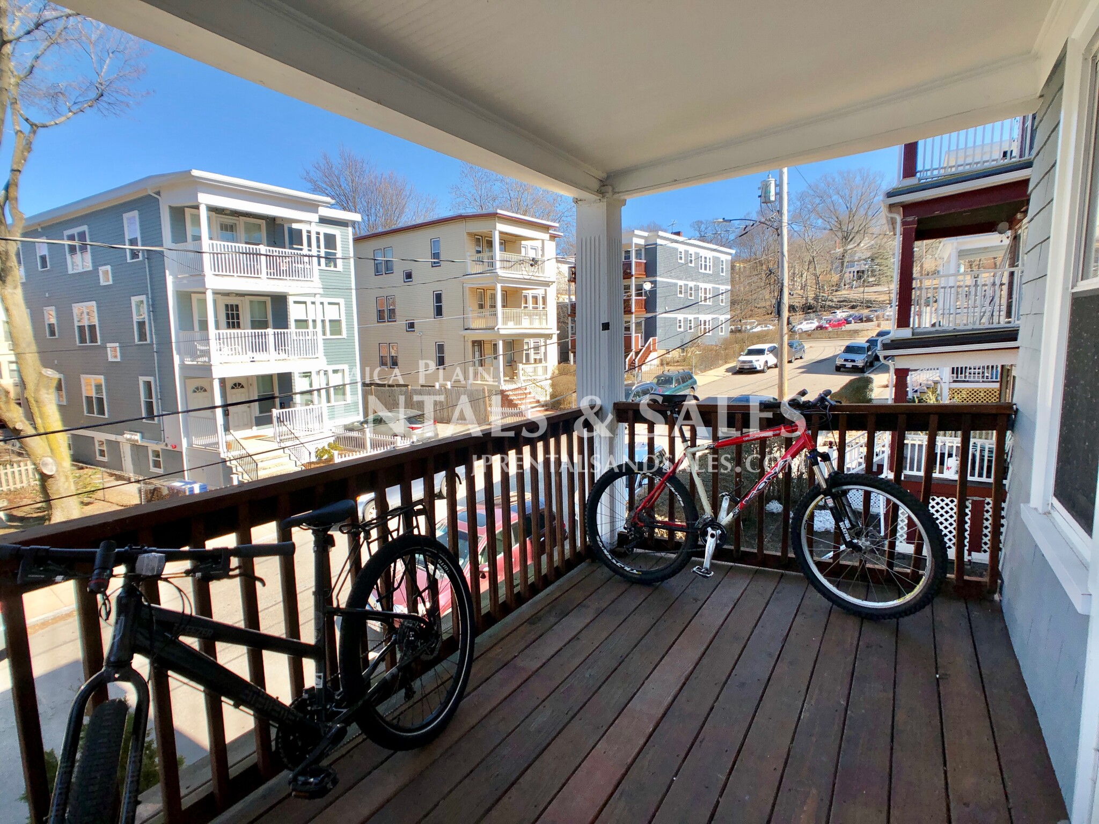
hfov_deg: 63.4
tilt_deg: -6.3
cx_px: 550
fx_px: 889
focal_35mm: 28
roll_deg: +1.4
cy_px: 412
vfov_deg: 49.7
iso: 20
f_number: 1.8
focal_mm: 3.99
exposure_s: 1/759
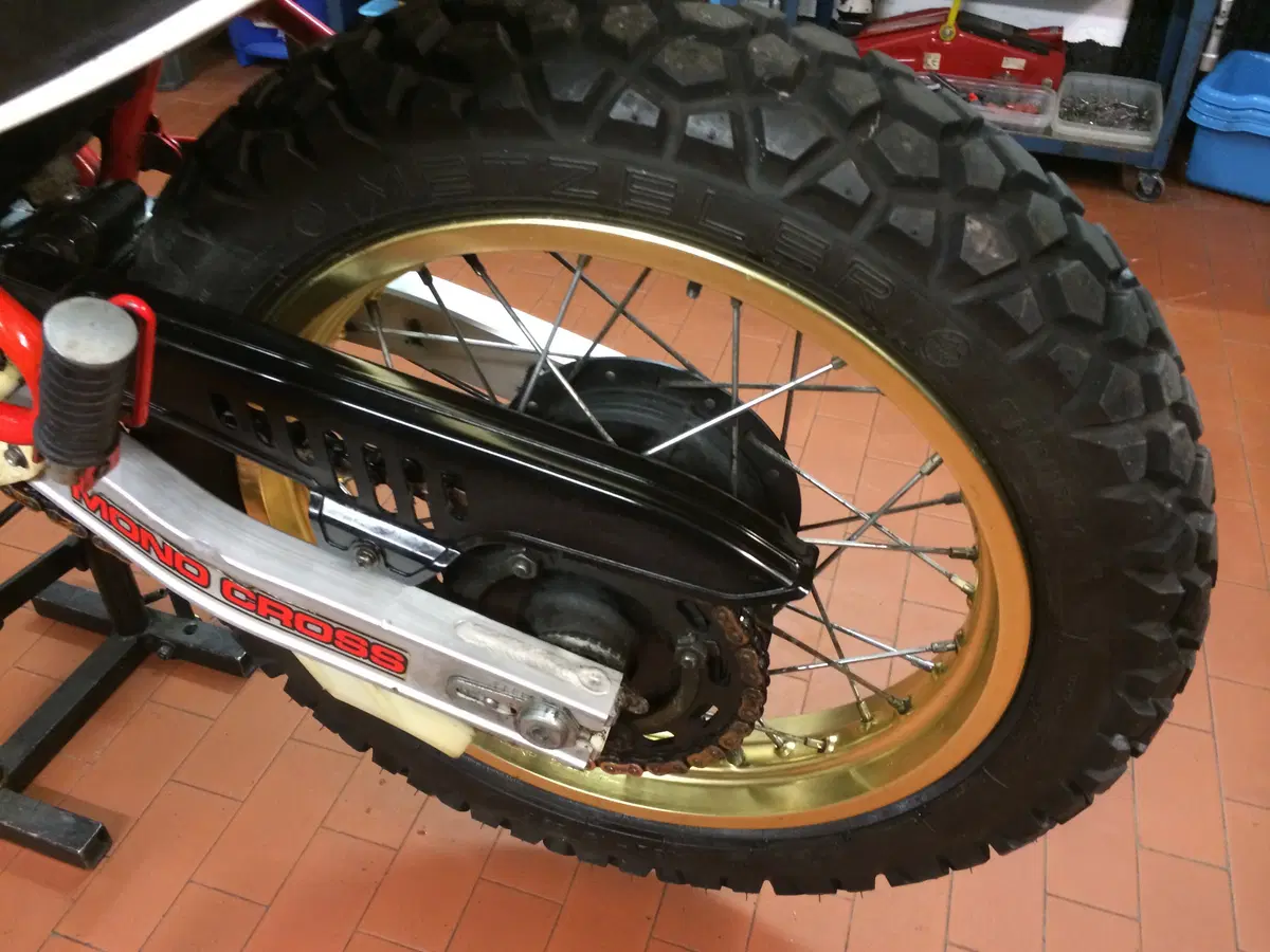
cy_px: 476
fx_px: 1101
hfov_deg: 60.0
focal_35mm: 30
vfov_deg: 46.8
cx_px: 635
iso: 320
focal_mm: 4.12
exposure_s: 1/17
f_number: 2.2
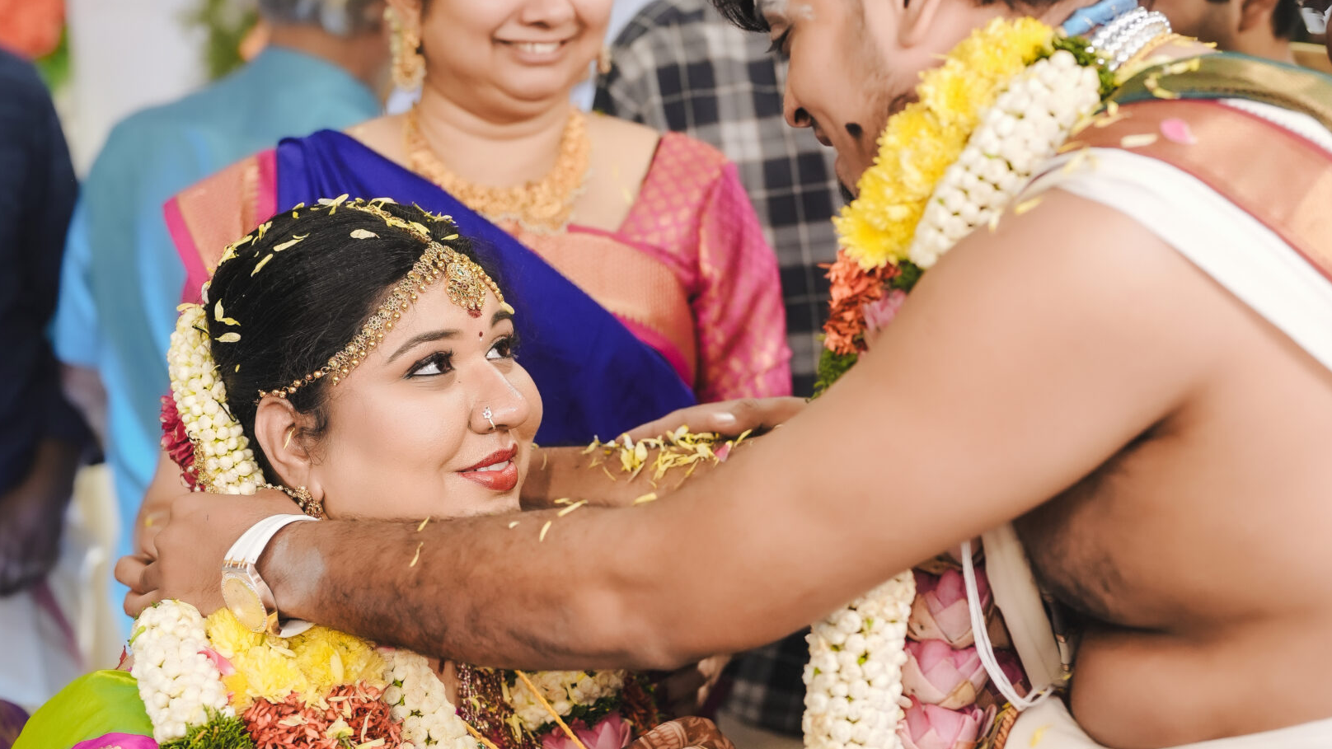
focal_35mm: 83
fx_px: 2932
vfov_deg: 14.5
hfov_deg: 25.6
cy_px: 524
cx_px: 682
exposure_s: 1/500
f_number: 2.5
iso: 1600
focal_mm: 50
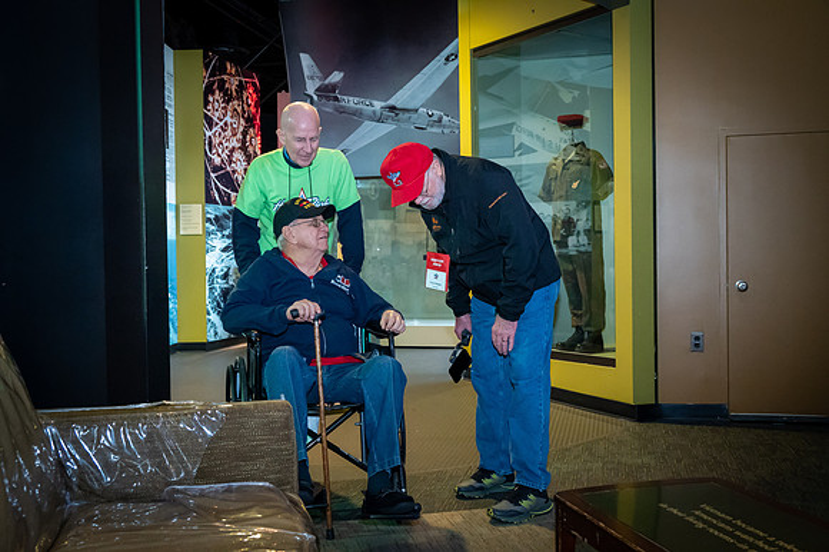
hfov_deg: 53.2
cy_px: 276
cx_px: 414
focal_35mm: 36
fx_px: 828
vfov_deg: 36.8
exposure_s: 1/50
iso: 12800
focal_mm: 36
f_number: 5.6
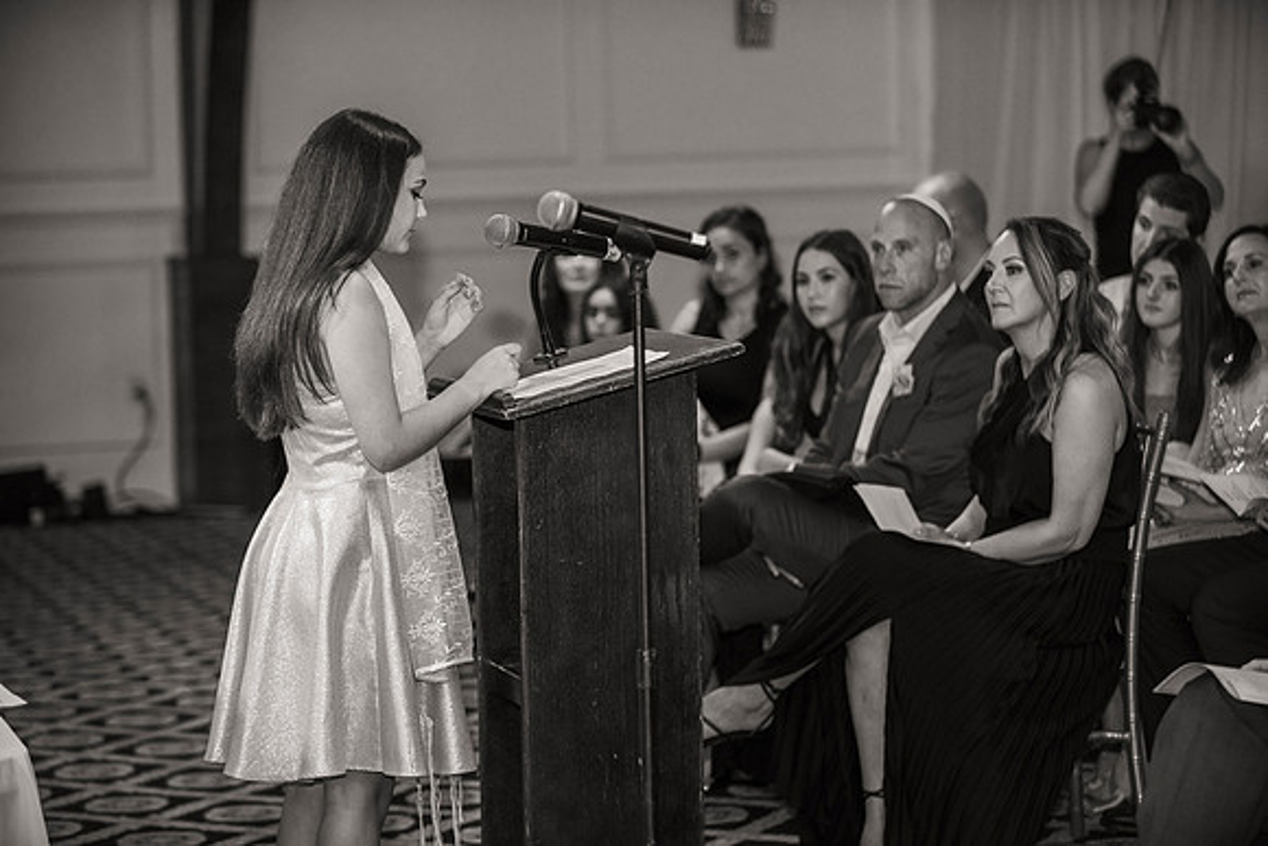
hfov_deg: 21.5
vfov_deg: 14.4
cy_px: 423
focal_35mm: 95
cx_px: 634
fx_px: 3347
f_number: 2.8
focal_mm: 95
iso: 800
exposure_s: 1/125
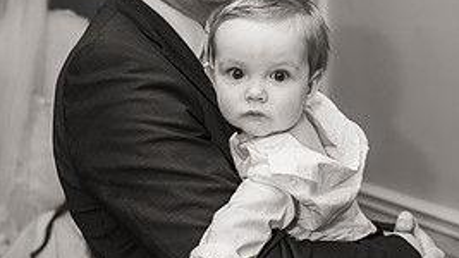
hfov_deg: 31.4
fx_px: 815
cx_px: 229
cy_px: 88
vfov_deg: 17.9
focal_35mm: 67
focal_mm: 38
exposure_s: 1/160
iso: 800
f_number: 4
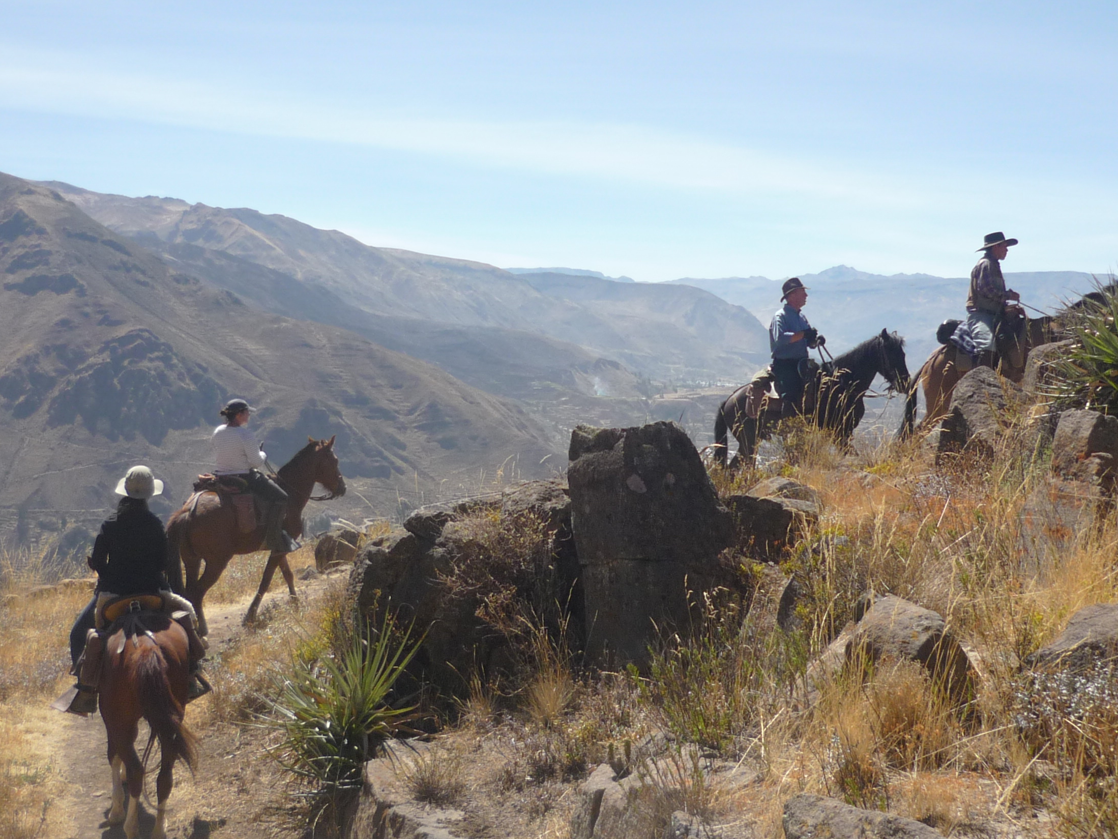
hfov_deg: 38.9
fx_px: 1583
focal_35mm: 49
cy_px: 352
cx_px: 624
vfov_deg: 29.6
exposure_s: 1/160
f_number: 8
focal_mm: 5.5
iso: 100
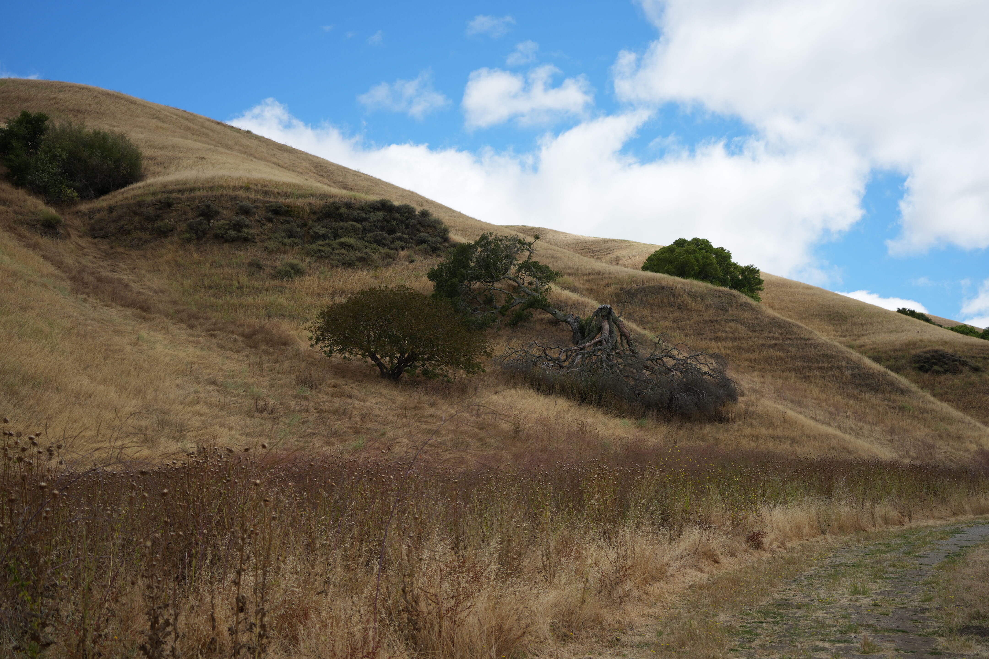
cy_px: 330
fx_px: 1374
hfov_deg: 39.6
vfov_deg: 27.0
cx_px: 494
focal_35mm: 50
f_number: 5
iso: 100
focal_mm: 50
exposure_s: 1/500
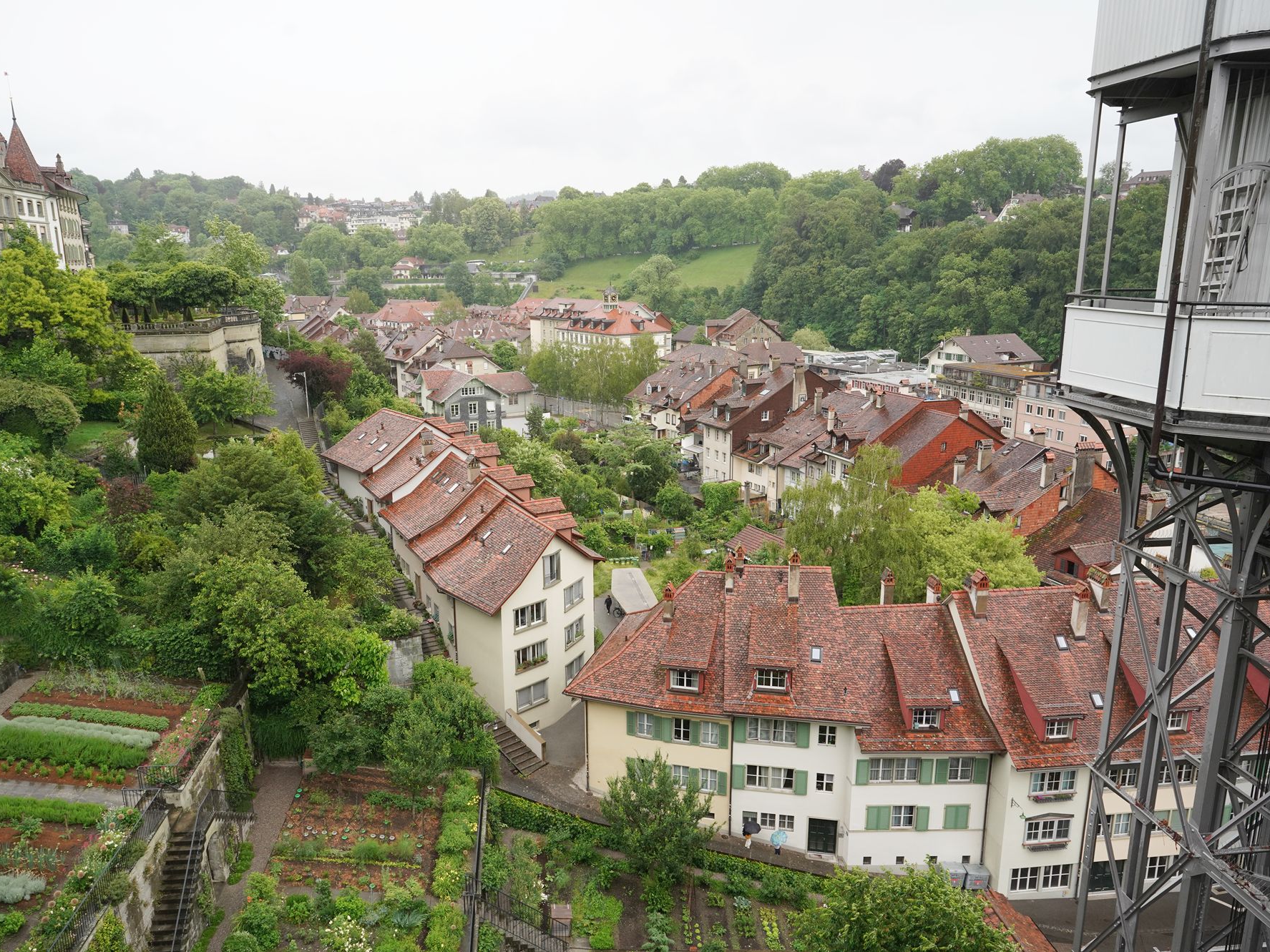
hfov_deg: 67.3
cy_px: 476
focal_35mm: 26
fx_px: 954
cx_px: 608
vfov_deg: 53.1
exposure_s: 1/100
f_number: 10
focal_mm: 24
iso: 800
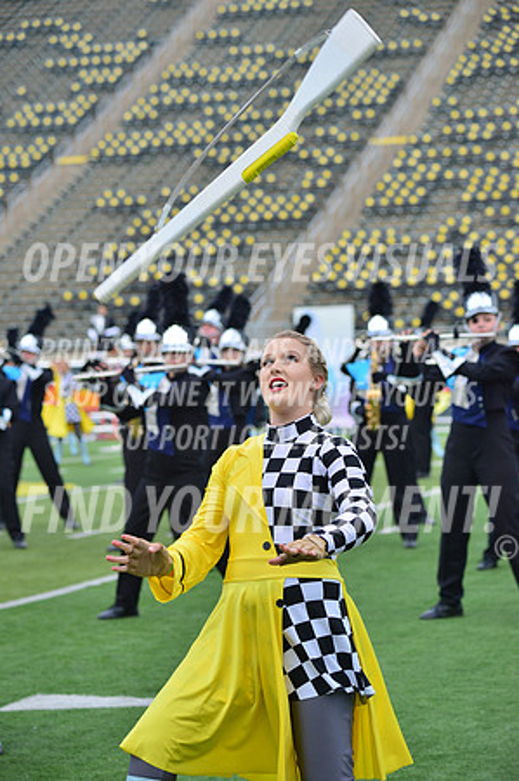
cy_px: 390
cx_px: 260
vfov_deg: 17.1
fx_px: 2601
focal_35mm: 120
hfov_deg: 11.4
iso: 200
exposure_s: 1/800
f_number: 5.6
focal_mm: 120
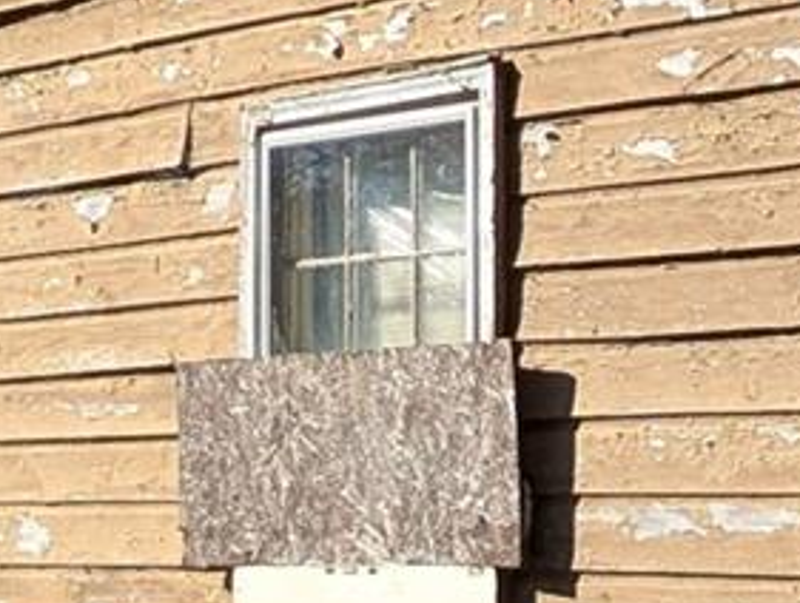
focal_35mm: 87
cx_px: 968
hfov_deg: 20.9
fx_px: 2015
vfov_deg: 16.9
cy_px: 461
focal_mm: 2.02
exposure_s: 1/2660
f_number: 1.7
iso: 48
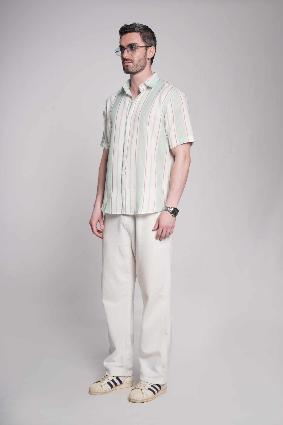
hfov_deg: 25.2
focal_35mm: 54
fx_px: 633
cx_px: 142
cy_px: 212
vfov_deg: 37.1
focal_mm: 53.7
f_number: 8
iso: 200
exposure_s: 1/160
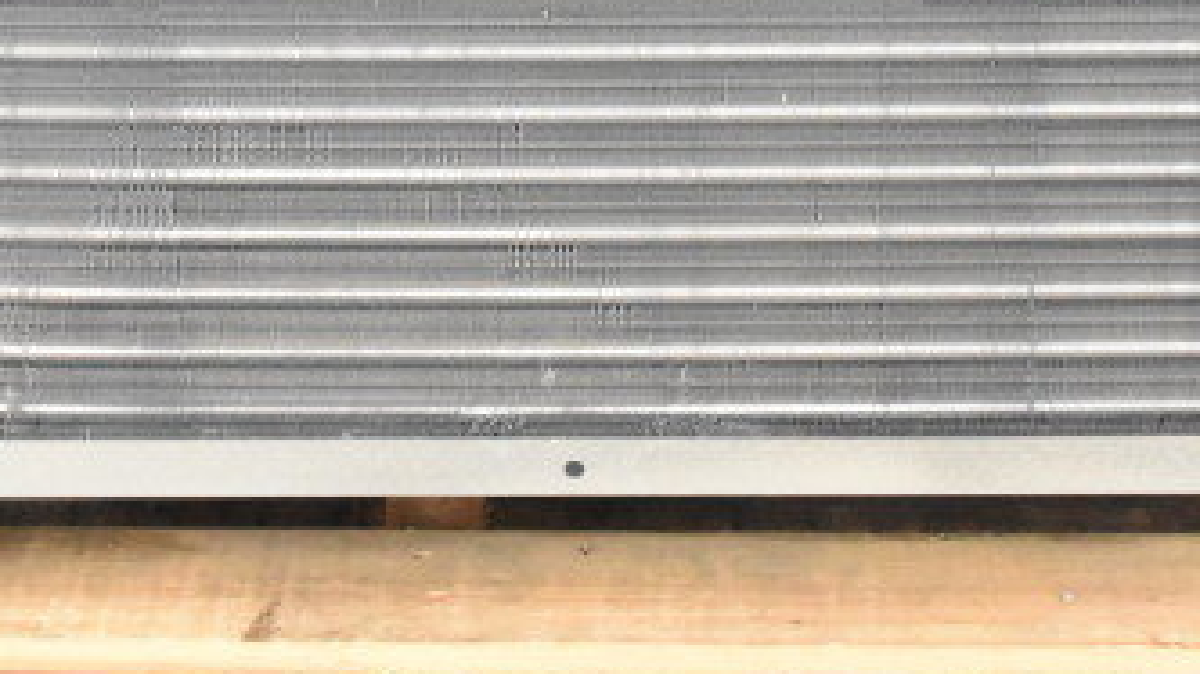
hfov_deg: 14.6
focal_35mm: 147
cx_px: 515
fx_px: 4676
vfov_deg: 8.1
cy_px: -279
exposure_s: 1/500
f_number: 11
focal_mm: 34
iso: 6400
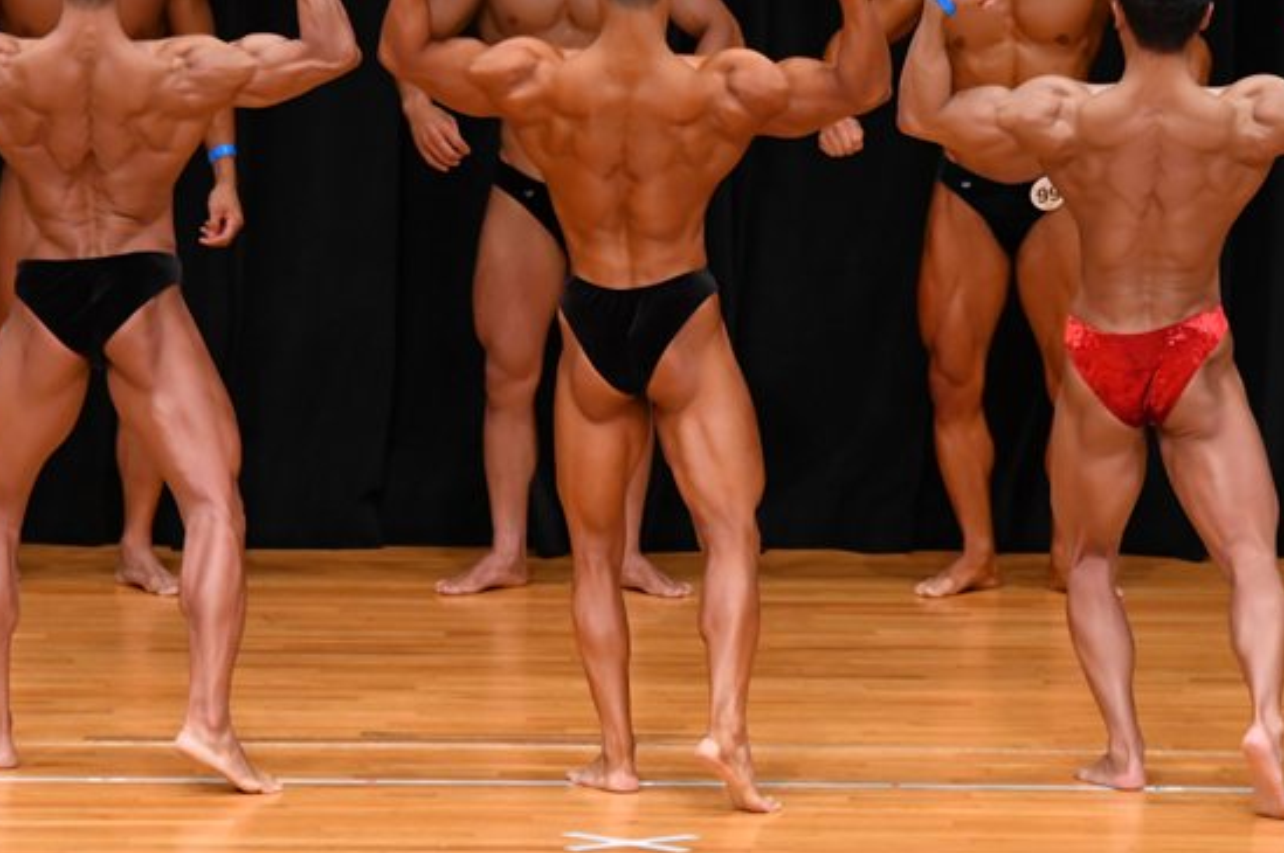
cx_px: 647
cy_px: 374
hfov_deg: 6.1
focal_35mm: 339
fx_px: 12080
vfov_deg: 4.0
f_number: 5.6
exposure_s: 1/400
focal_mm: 160
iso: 3200
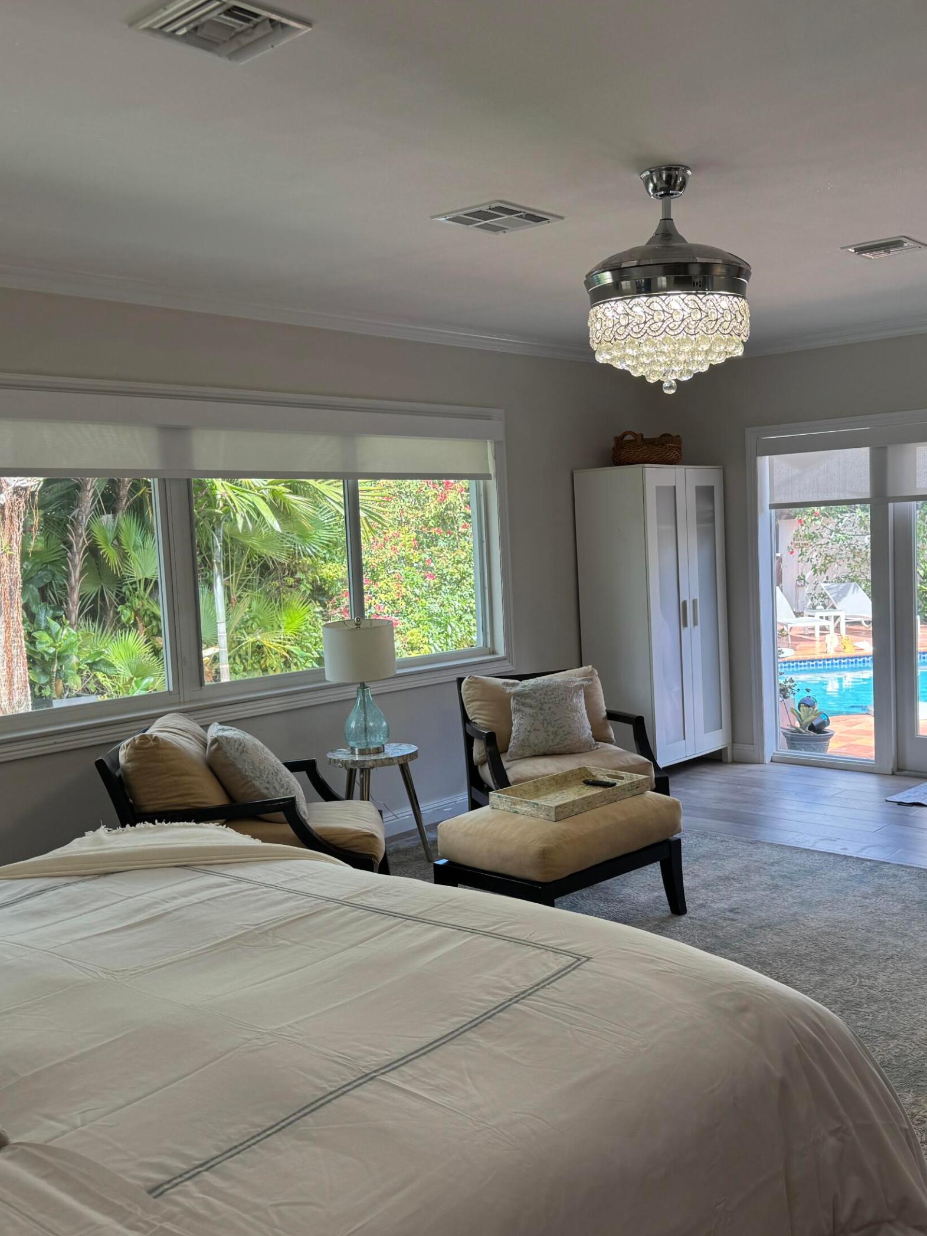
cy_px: 632
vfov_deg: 55.3
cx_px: 585
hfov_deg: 42.6
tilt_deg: -6.8
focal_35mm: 33
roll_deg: +2.1
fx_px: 1178
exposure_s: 1/241
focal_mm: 6.76
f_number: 1.78
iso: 80
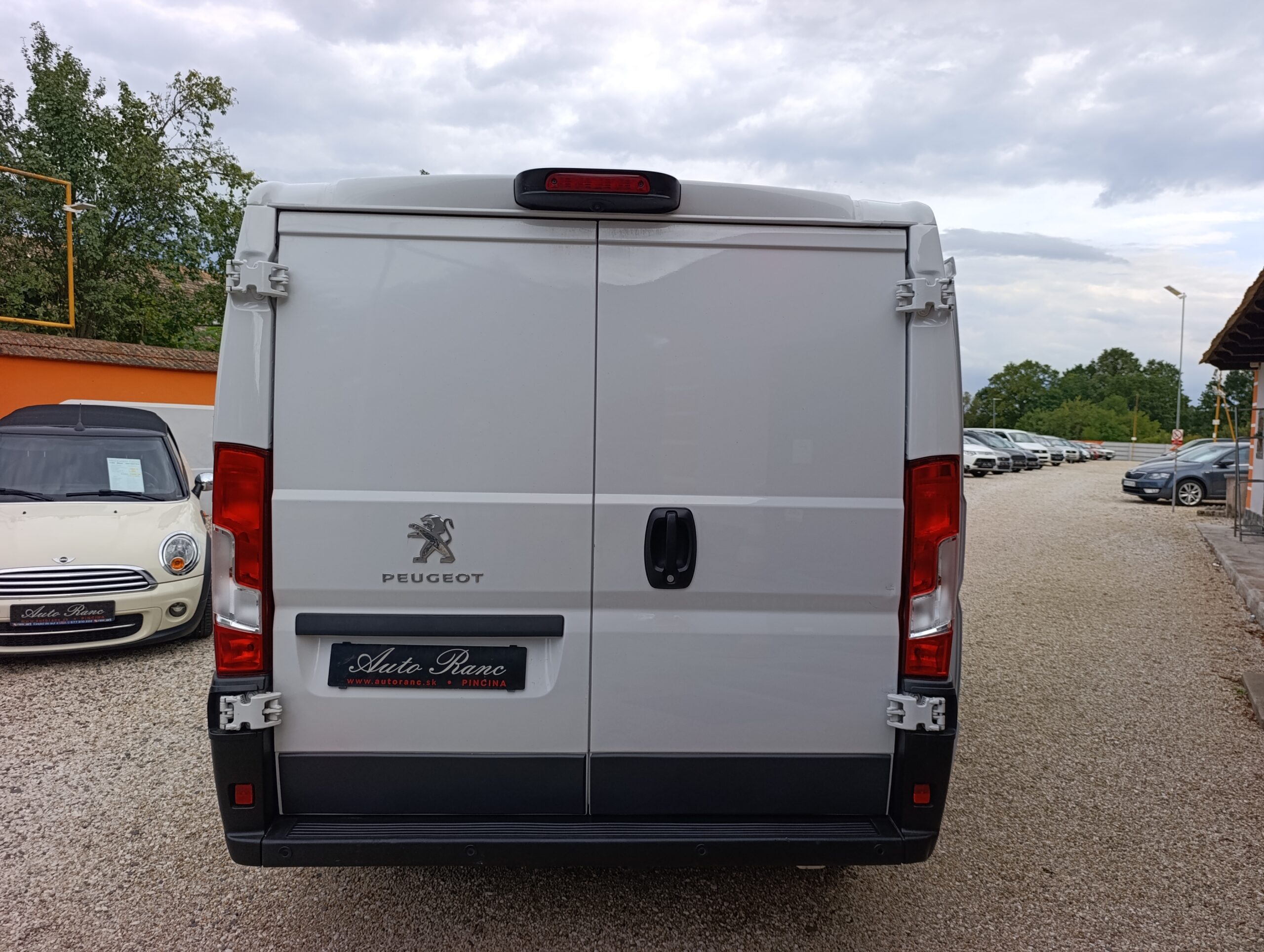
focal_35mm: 23
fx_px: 841
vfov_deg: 59.0
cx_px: 632
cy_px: 476
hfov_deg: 73.8
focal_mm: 6.14
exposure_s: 1/314
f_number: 1.6
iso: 50
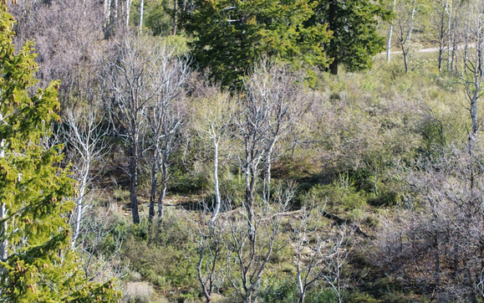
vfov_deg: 12.9
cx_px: 266
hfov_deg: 20.6
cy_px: 261
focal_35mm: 101
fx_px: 1332
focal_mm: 14.45
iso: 100
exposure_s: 1/400
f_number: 2.8
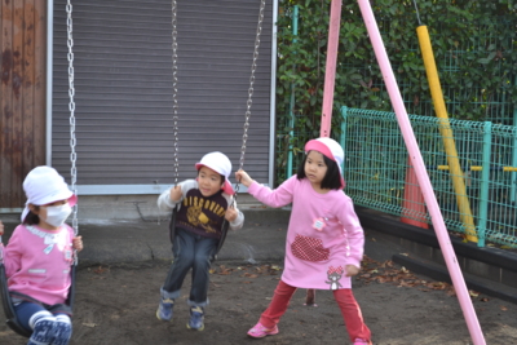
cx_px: 258
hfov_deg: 24.6
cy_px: 172
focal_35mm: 82
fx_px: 1185
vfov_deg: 16.6
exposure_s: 1/125
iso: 280
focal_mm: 55
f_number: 5.6
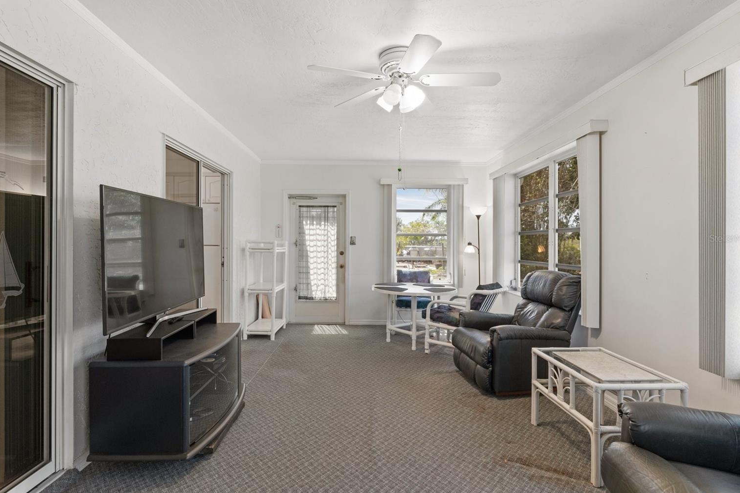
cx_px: 360
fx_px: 367
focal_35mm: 18
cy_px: 238
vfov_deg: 67.8
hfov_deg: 90.5
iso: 250
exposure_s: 1/2
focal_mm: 11.2
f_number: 8
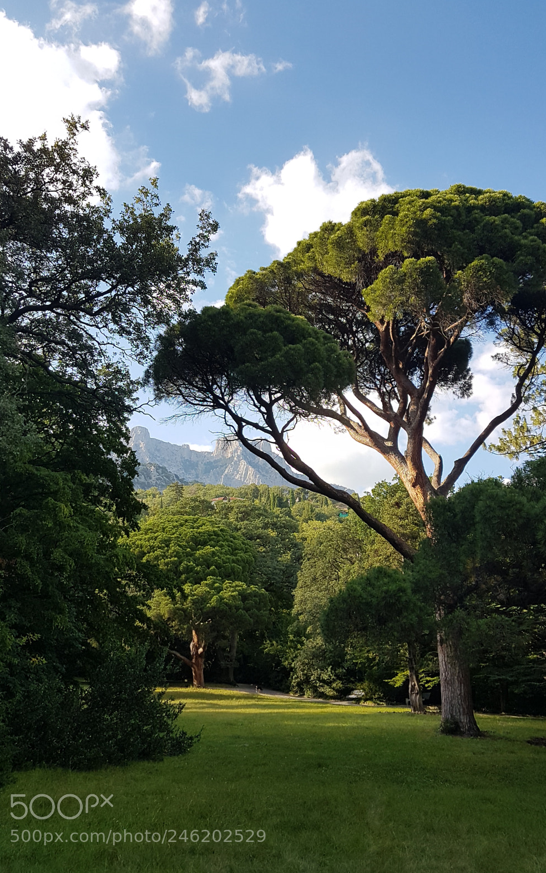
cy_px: 436
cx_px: 309
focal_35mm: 28
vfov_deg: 66.5
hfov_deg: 44.4
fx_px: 667
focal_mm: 4.2
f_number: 1.7
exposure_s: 1/1084
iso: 40
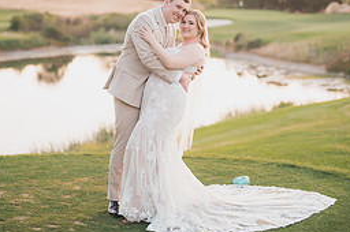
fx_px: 854
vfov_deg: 15.4
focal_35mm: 88
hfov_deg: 23.1
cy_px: 55
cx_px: 157
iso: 640
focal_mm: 50
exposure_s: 1/800
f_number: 1.2
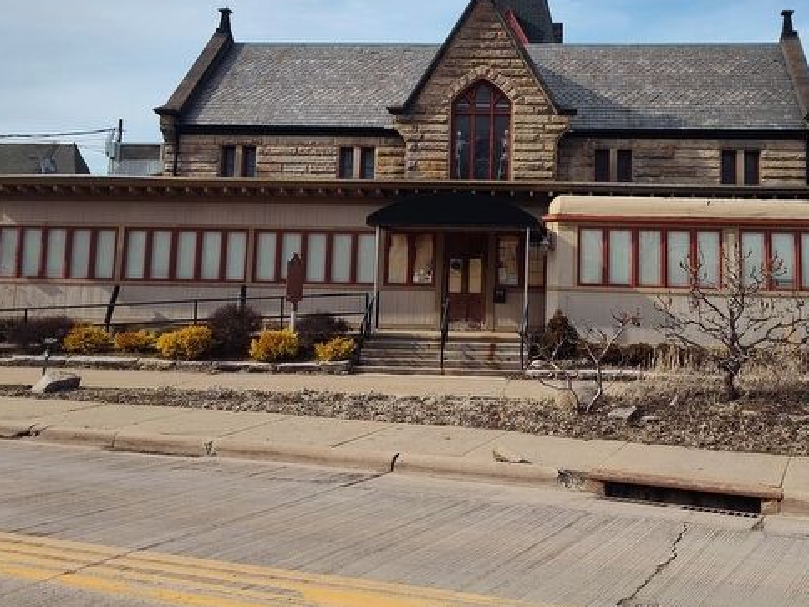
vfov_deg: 37.2
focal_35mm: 38
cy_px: 191
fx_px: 888
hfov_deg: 48.4
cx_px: 516
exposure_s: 1/1553
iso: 100
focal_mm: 5.56
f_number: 1.8
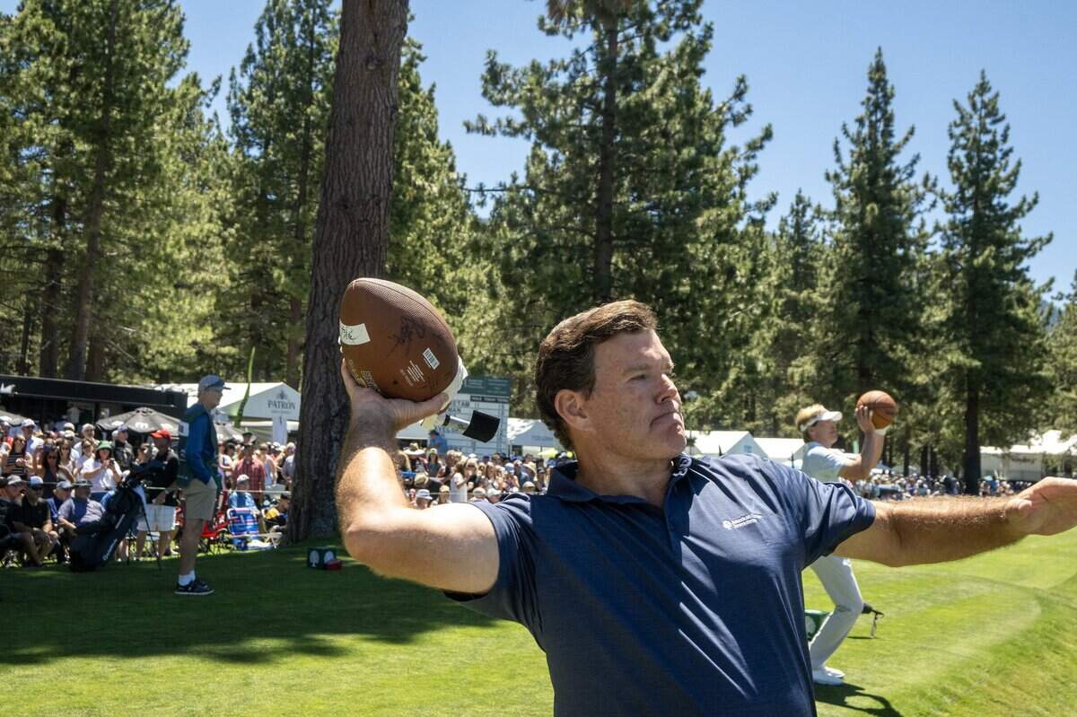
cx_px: 538
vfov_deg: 34.2
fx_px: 1166
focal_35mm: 39
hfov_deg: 49.6
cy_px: 358
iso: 500
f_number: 7.1
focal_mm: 26
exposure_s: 1/1250
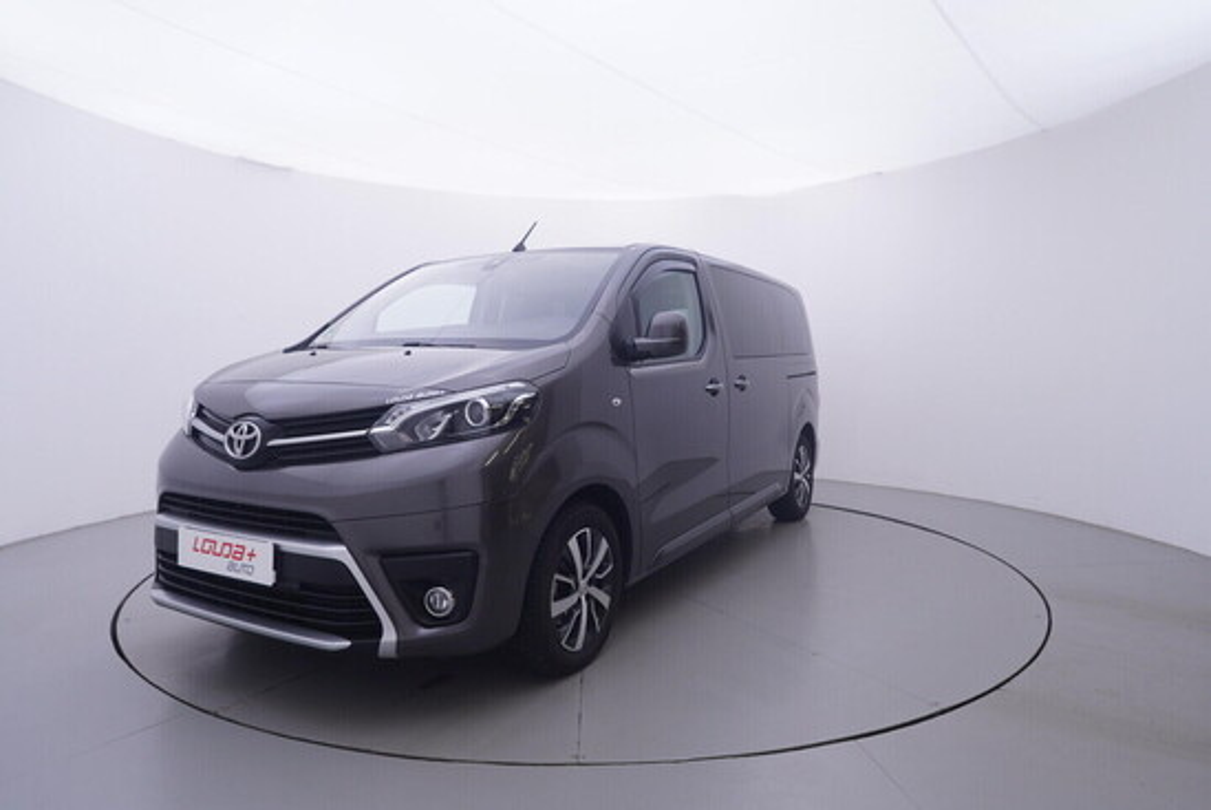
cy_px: 405
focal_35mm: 22
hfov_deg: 77.3
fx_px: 757
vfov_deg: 56.2
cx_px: 606
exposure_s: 1/80
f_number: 5
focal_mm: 15
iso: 200
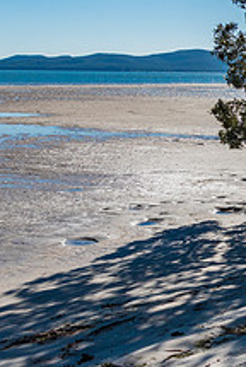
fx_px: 766
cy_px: 112
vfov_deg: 26.7
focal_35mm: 75
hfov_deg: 16.2
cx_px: 398
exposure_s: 1/800
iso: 200
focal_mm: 18
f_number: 9
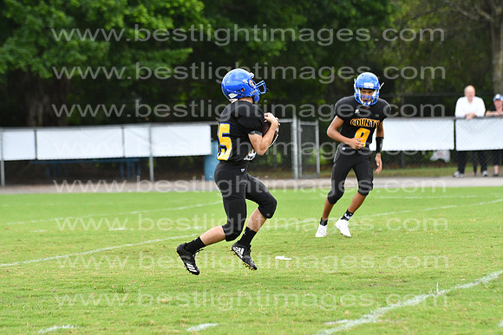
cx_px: 252
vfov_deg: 6.5
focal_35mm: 210
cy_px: 168
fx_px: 2935
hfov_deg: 9.8
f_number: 3.5
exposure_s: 1/1600
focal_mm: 140
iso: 800
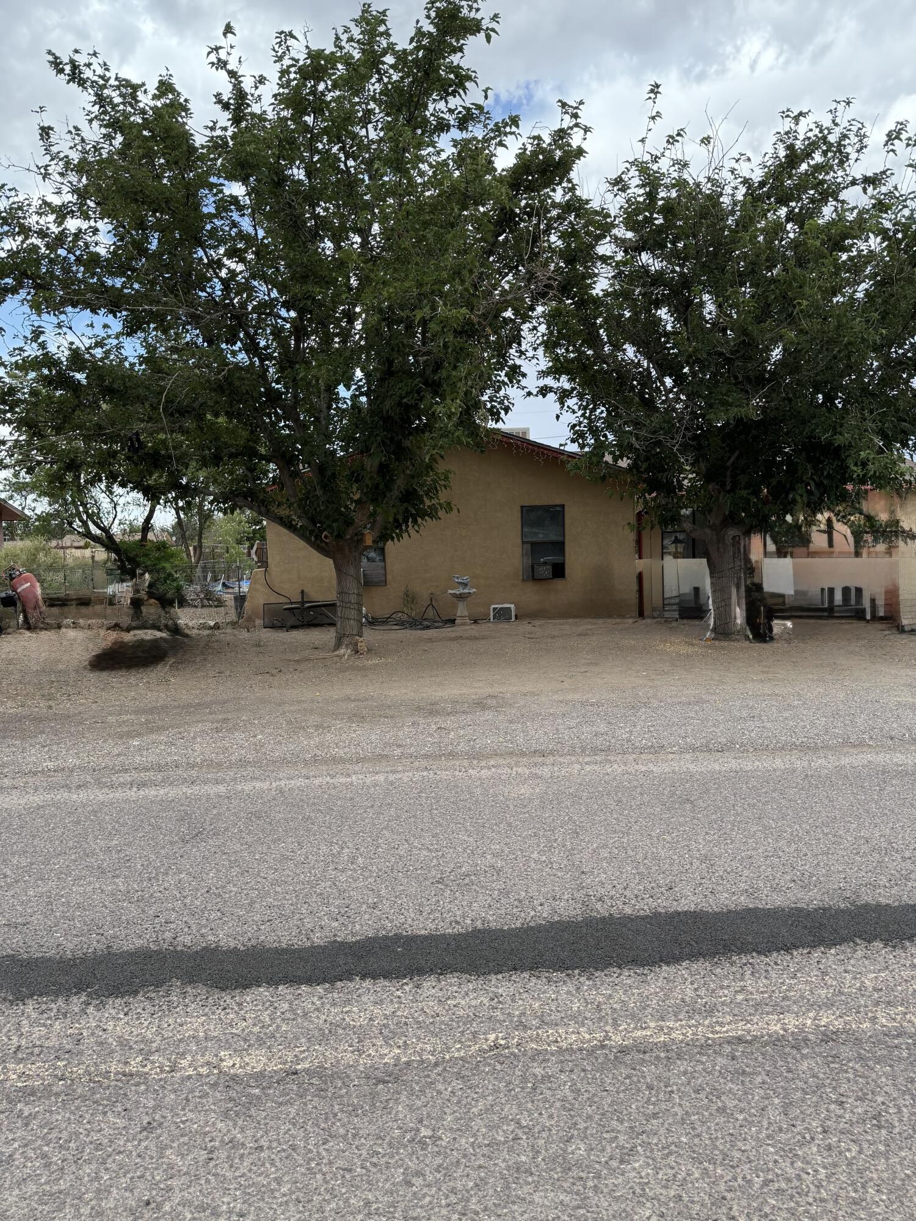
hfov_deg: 56.8
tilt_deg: -1.0
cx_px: 458
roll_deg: +2.2
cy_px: 610
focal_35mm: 24
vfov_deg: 71.6
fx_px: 847
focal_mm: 6.76
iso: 100
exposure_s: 1/1314
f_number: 1.78
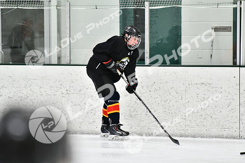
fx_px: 1940
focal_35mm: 285
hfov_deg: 7.2
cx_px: 122
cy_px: 82
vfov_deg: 4.8
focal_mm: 190
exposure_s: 1/1250
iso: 5000
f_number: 2.8
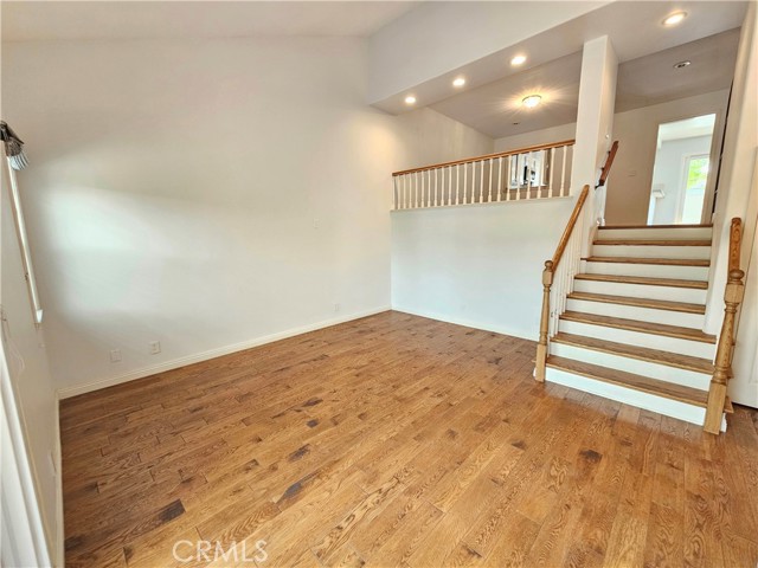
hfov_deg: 106.2
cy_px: 284
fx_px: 285
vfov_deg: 89.9
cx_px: 379
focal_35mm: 13
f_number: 2.2
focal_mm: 2.2
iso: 200
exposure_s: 1/60.2
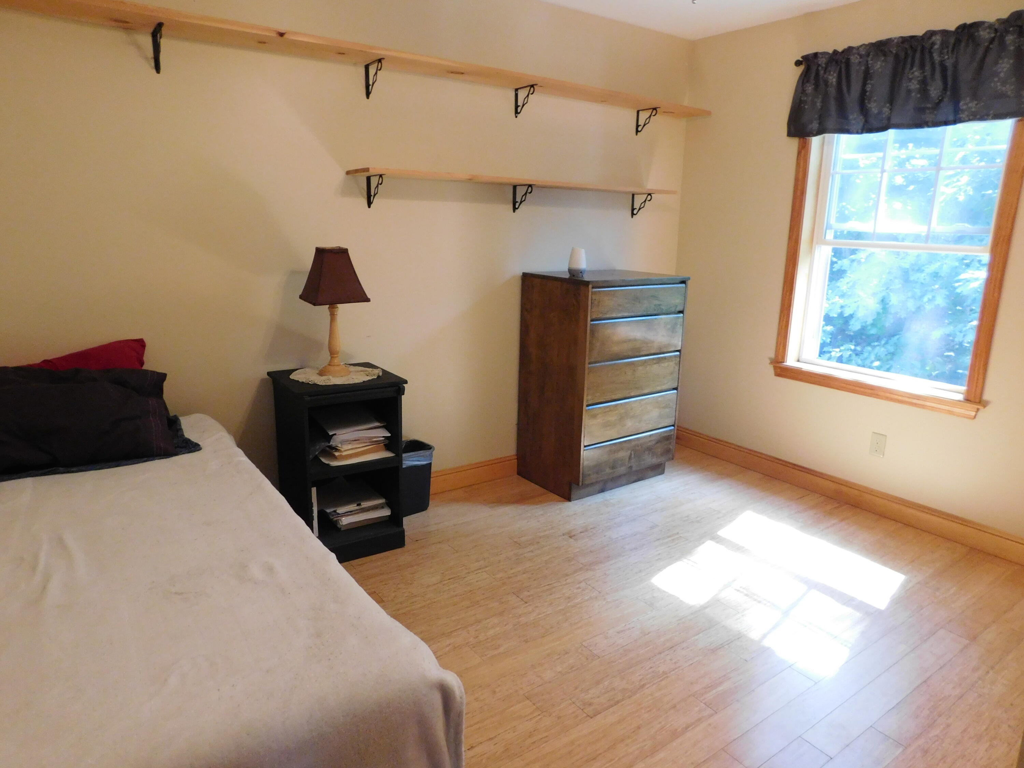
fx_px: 680
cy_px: 384
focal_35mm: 23
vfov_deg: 58.9
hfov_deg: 73.9
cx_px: 512
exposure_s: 1/30
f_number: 3
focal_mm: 4
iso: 400
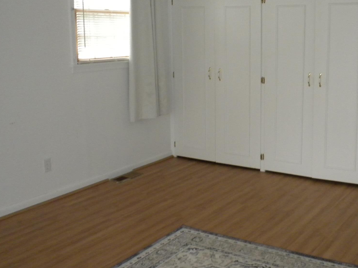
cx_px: 240
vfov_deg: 28.4
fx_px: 527
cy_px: 98
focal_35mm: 51
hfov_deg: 37.1
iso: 400
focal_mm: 6.6
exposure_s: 1/30
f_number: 3.5
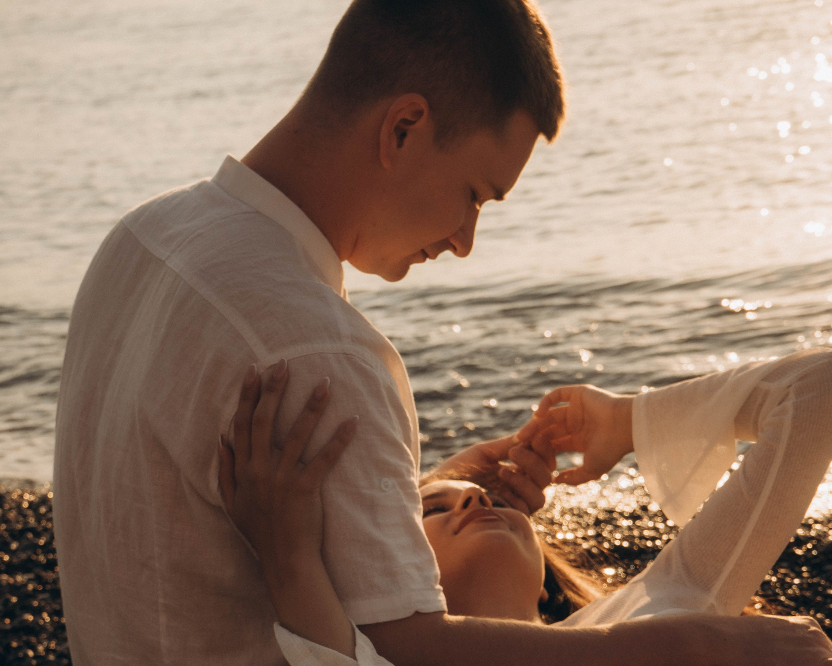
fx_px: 2438
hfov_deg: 19.4
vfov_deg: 15.4
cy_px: 590
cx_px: 416
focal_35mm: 99
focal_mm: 70
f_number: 11
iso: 500
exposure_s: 1/500
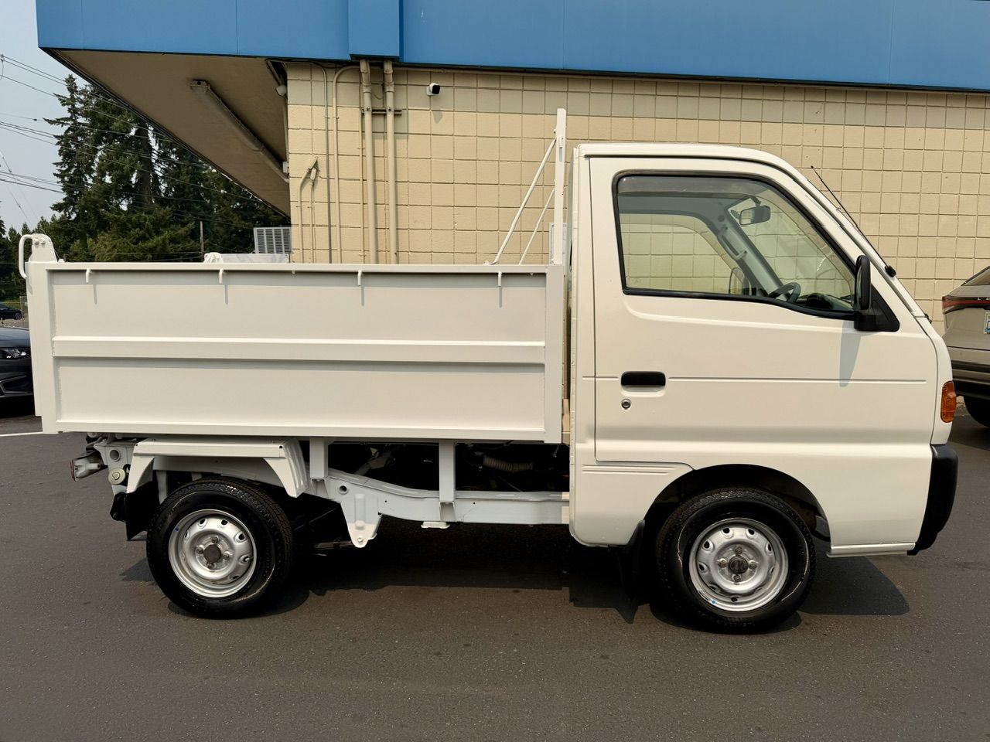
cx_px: 495
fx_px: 686
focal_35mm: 24
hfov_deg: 71.6
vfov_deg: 56.8
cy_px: 371
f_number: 1.78
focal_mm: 6.76
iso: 80
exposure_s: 1/9091
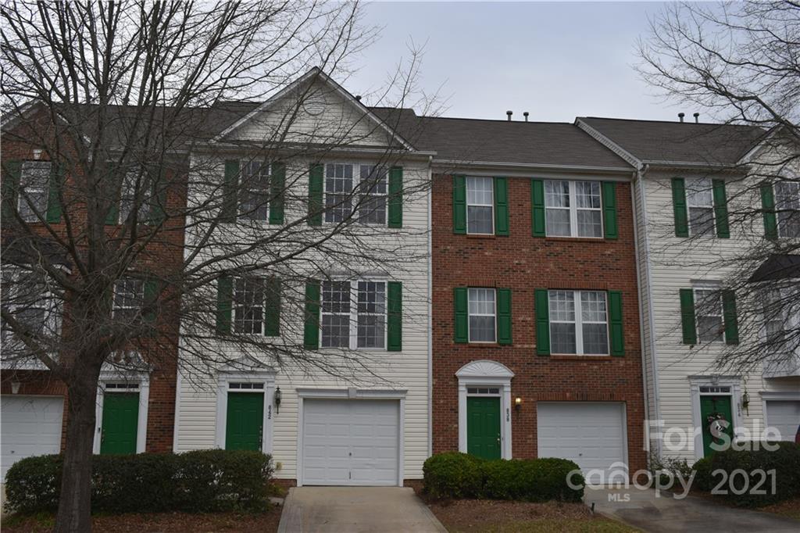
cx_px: 400
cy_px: 266
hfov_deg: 51.3
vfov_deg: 35.5
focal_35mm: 38
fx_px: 833
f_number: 6.3
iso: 200
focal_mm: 25
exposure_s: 1/250
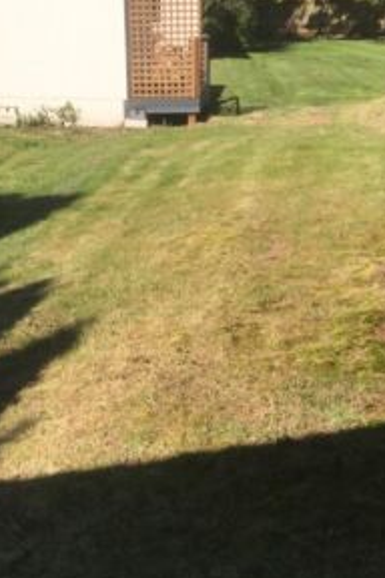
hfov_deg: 24.9
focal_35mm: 54
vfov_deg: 36.9
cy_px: 306
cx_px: 253
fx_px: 866
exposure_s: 1/3096
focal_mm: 3.99
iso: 20
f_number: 1.8
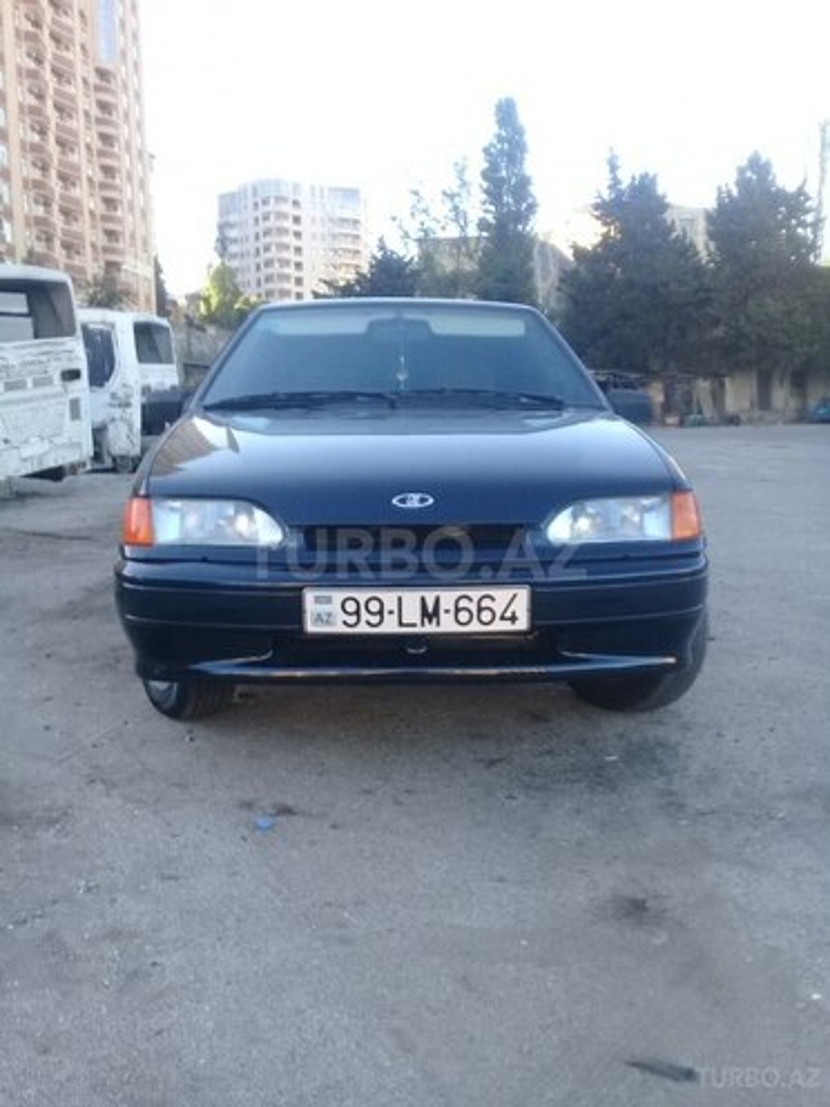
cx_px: 415
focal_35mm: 31
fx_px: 991
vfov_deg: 58.4
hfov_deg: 45.4
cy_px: 554
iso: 50
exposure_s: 1/122
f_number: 2.2
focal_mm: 3.3
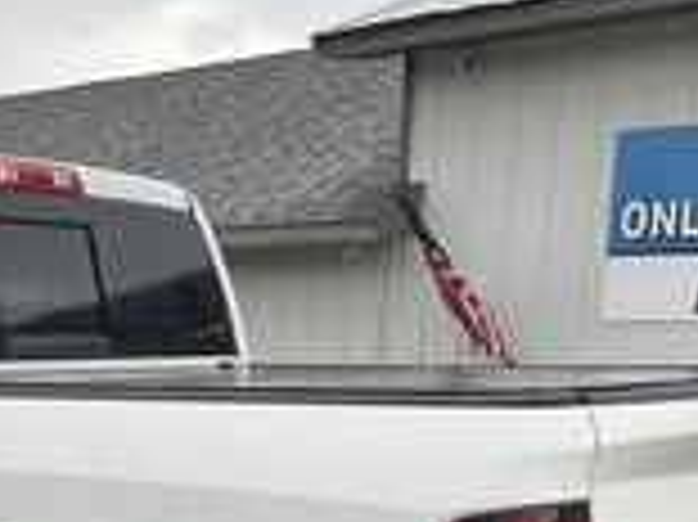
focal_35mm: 75
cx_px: 90
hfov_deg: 25.3
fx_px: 1511
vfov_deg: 19.0
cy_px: 544
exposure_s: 1/151
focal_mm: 3
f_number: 1.8
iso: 20
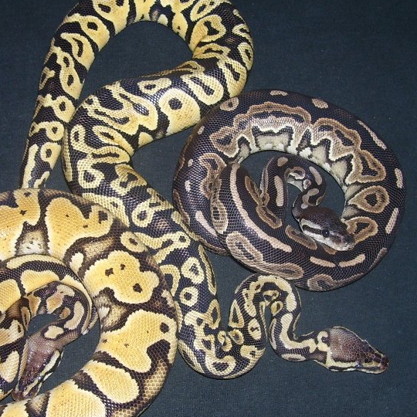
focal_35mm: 57
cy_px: 238
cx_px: 171
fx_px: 777
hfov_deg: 30.0
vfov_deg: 30.0
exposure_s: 1/60
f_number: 2.7
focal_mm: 5.6
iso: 80
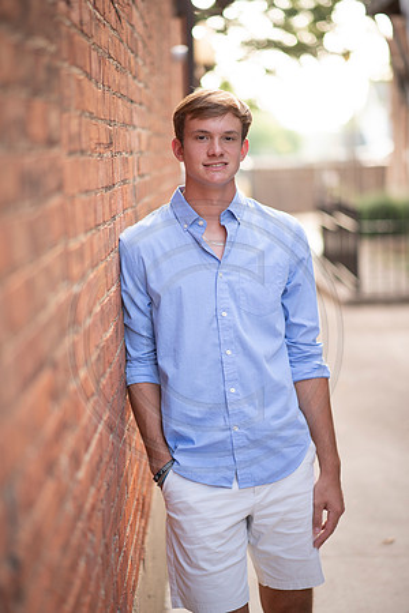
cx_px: 204
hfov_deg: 16.1
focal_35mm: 85
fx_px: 1448
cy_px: 306
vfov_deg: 23.9
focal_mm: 85
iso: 100
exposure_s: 1/125
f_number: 1.8
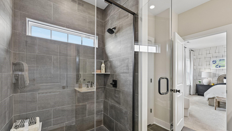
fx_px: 92
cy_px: 74
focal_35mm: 15
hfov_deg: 103.0
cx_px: 116
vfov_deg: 70.2
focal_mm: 14
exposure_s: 1/2.5
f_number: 8
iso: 100
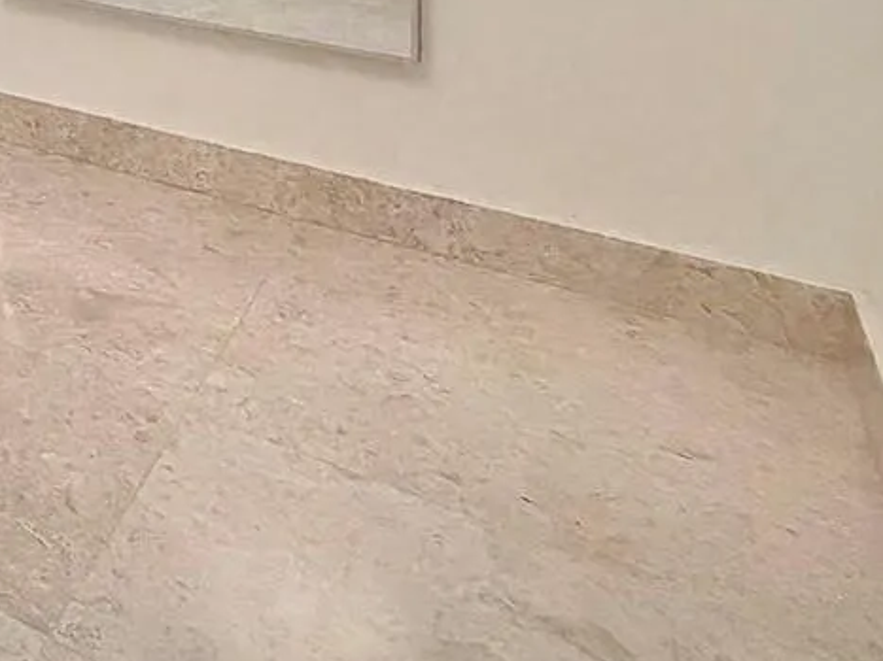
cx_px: -545
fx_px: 1224
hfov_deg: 25.4
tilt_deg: -0.1
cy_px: -330
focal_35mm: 48
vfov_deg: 23.9
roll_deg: +0.0
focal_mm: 2.22
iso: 80
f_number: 2.2
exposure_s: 1/120
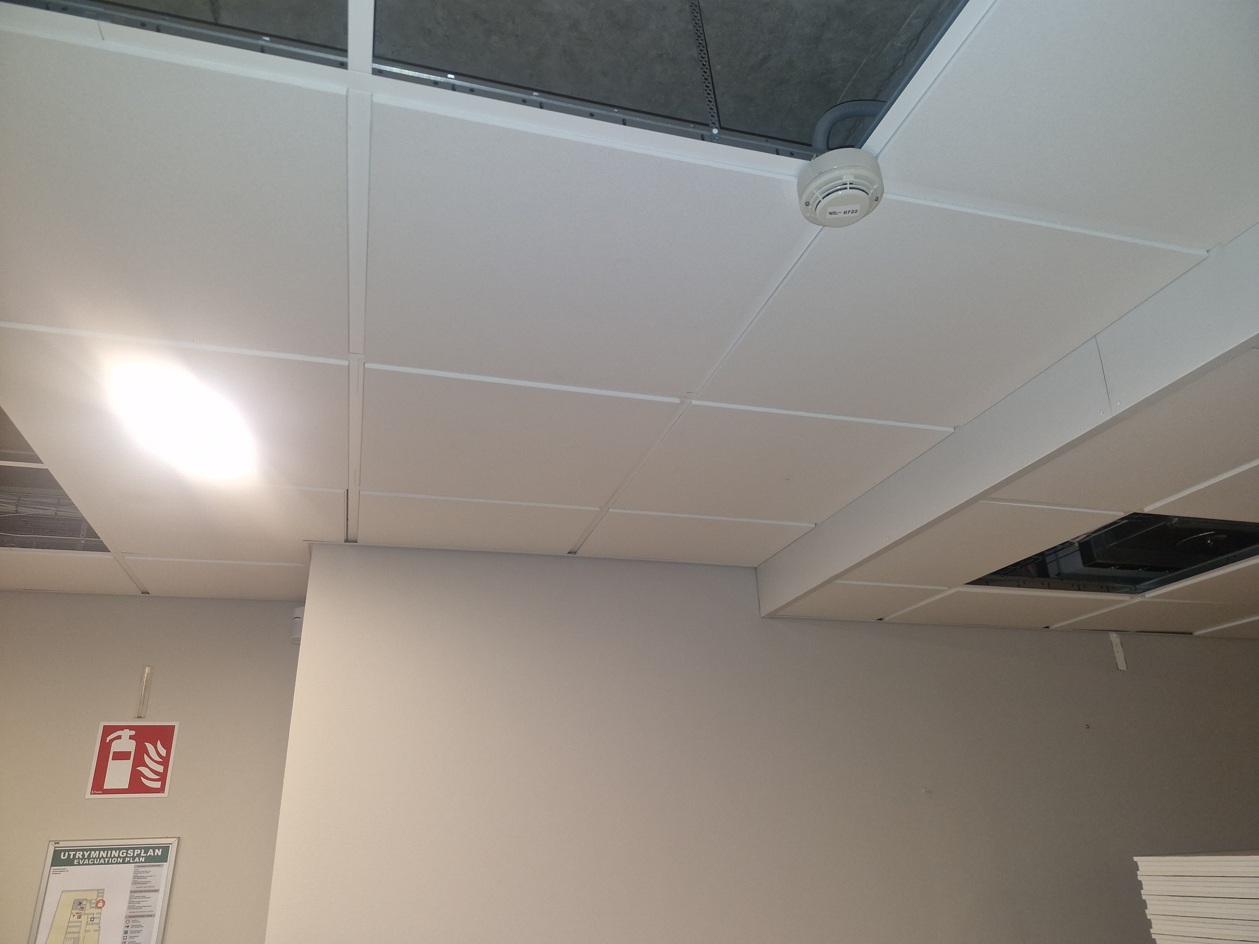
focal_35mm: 23
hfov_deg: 73.9
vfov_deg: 58.9
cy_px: 472
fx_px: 837
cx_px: 630
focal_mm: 5.54
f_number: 1.8
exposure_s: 1/100
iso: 400
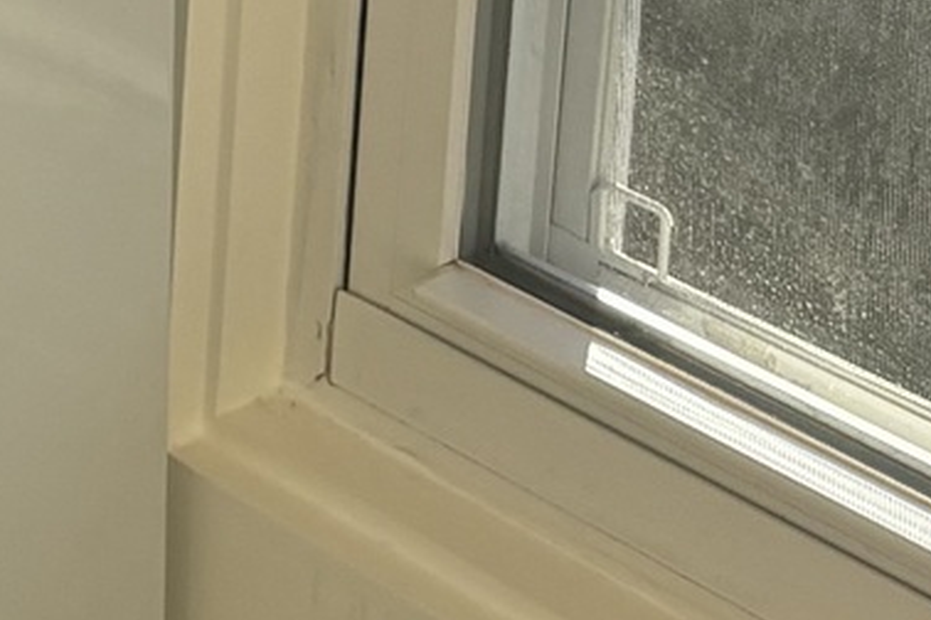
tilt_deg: -15.6
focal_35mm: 165
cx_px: -1121
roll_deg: +0.6
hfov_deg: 11.0
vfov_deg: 7.8
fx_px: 4267
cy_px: -755
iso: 50
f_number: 1.6
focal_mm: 5.96
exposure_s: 1/1311
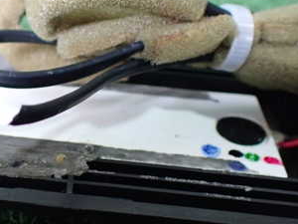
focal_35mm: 60
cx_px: 44
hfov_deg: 31.0
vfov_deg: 24.4
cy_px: 113
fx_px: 517
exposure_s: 1/50
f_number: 2.3
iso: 800
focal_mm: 5.4
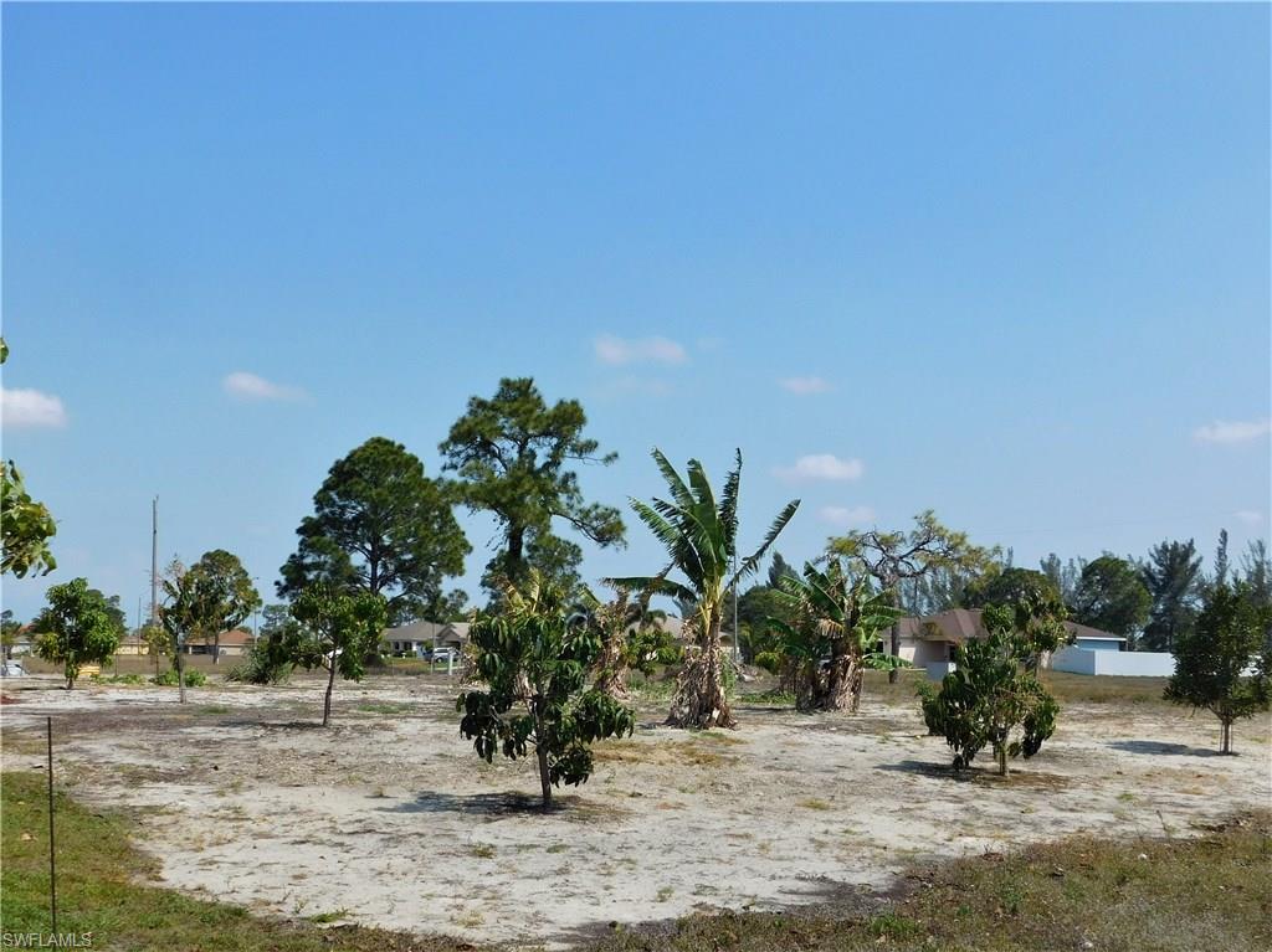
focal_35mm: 30
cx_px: 636
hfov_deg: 60.0
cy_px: 476
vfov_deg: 46.8
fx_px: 1102
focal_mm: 5.3
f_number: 6.4
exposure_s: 1/500
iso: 125
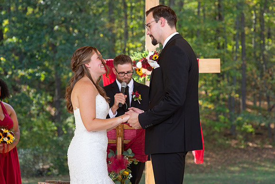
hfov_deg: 20.6
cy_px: 86
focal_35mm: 99
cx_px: 153
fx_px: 758
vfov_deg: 13.8
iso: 400
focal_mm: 85
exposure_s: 1/320
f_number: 4.5
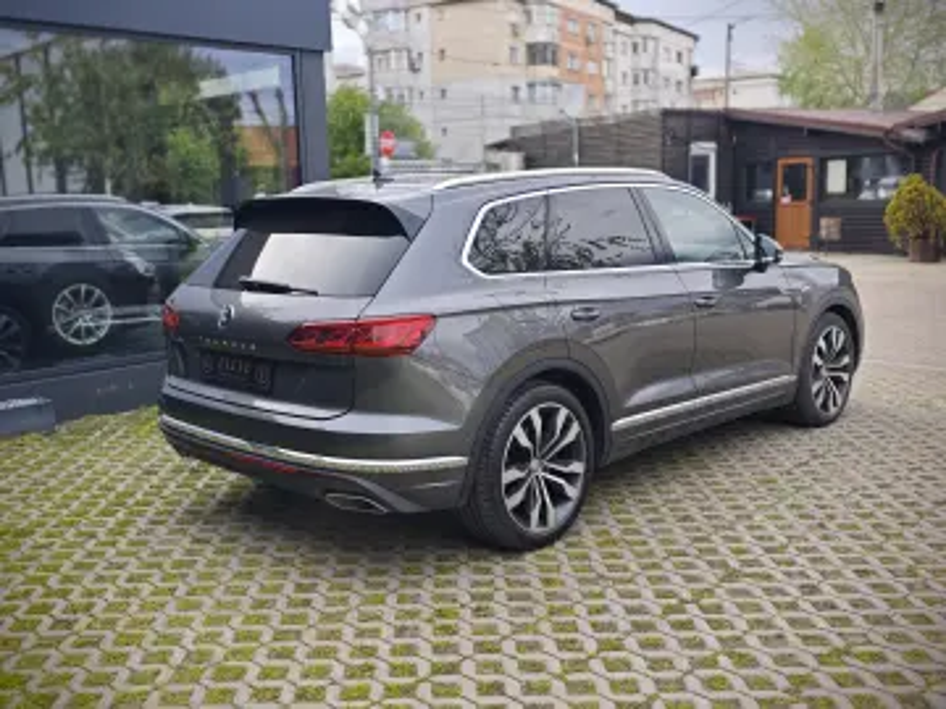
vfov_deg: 40.7
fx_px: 956
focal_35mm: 35
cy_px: 354
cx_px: 473
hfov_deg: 52.6
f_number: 1.4
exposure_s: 1/568
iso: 50
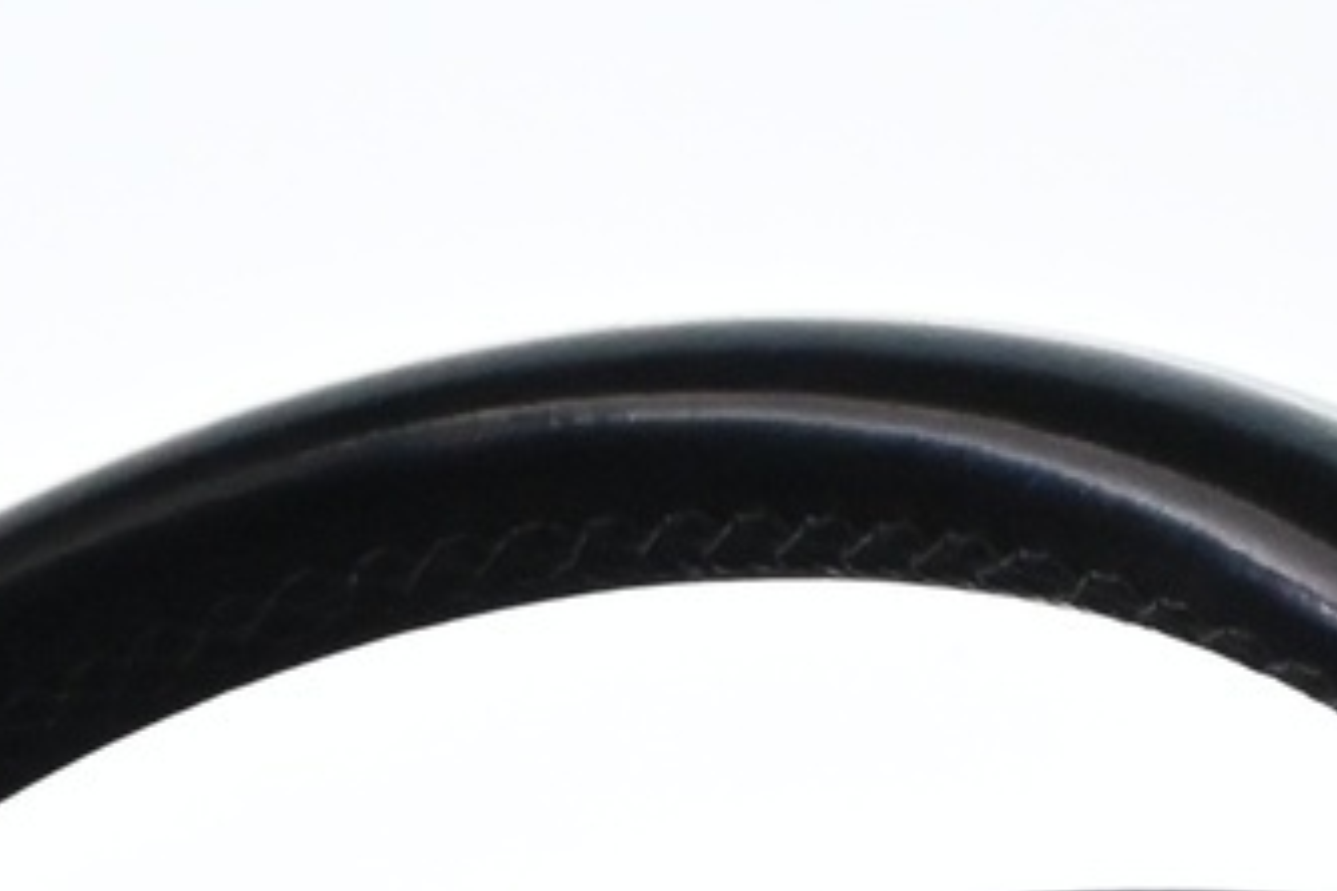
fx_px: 6634
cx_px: 173
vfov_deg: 7.3
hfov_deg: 11.4
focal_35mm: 179
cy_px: 1902
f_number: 4.2
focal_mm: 24.5
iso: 4500
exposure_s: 1/60
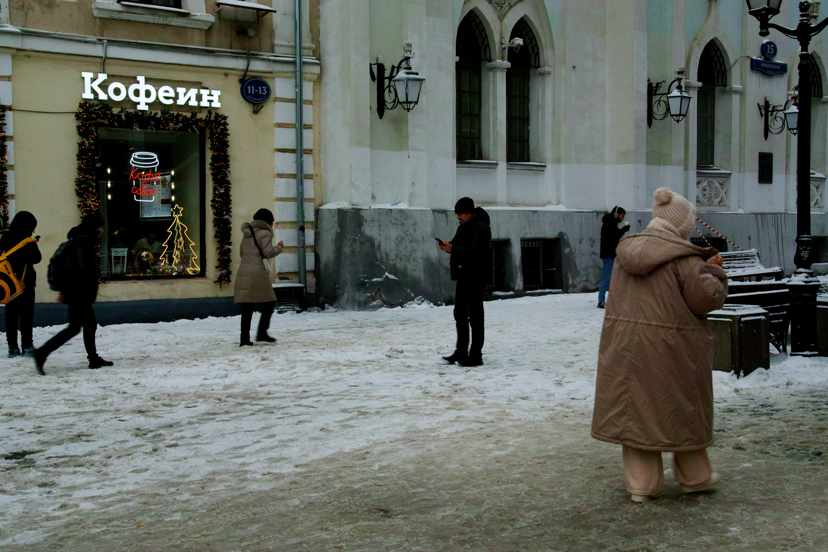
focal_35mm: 46
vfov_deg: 29.2
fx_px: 1058
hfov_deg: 42.7
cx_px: 414
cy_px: 276
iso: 320
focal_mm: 35
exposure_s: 1/50
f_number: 11
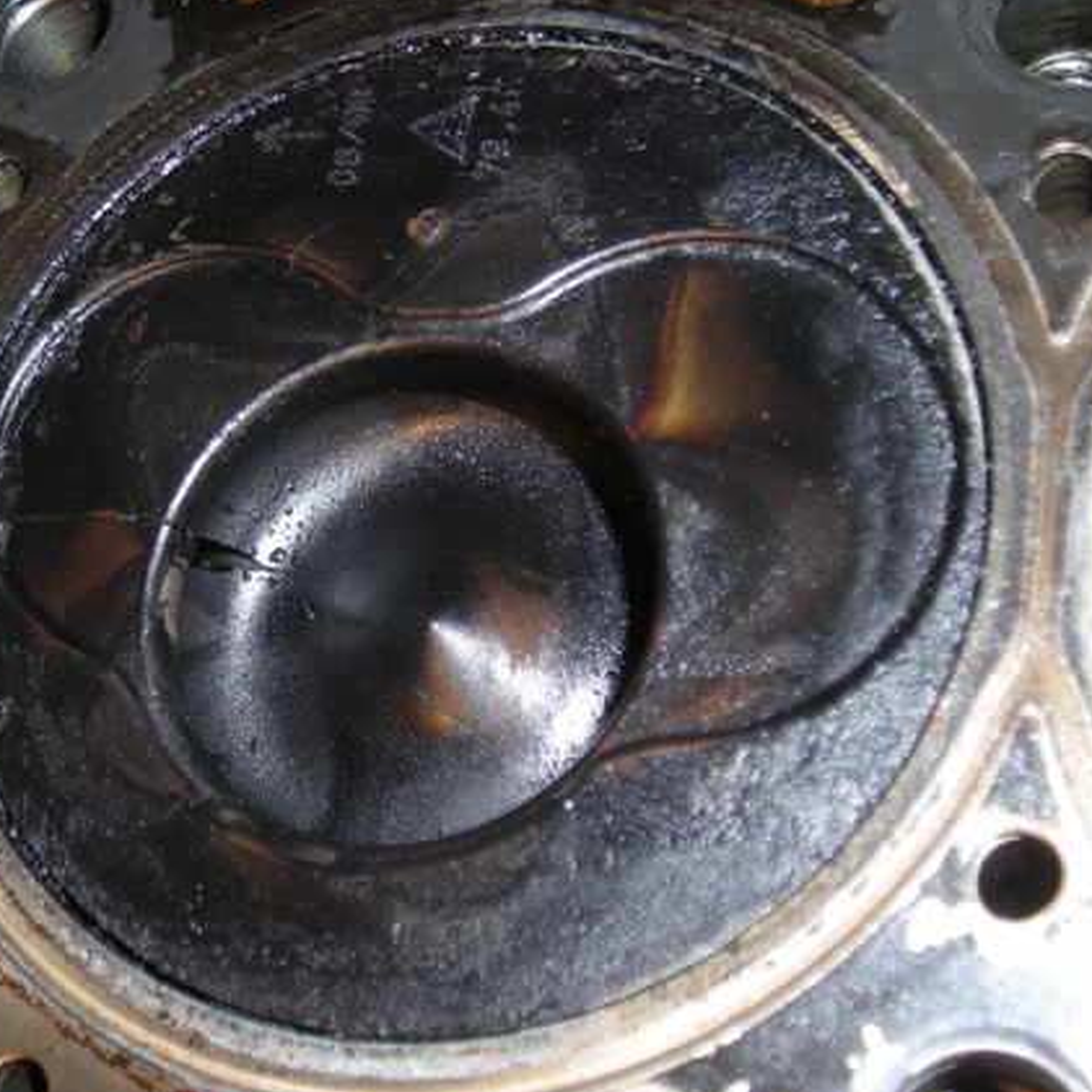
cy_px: 550
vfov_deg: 33.4
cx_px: 459
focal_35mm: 51
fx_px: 1820
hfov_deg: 33.3
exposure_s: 1/60
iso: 50
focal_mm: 6.3
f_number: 3.2
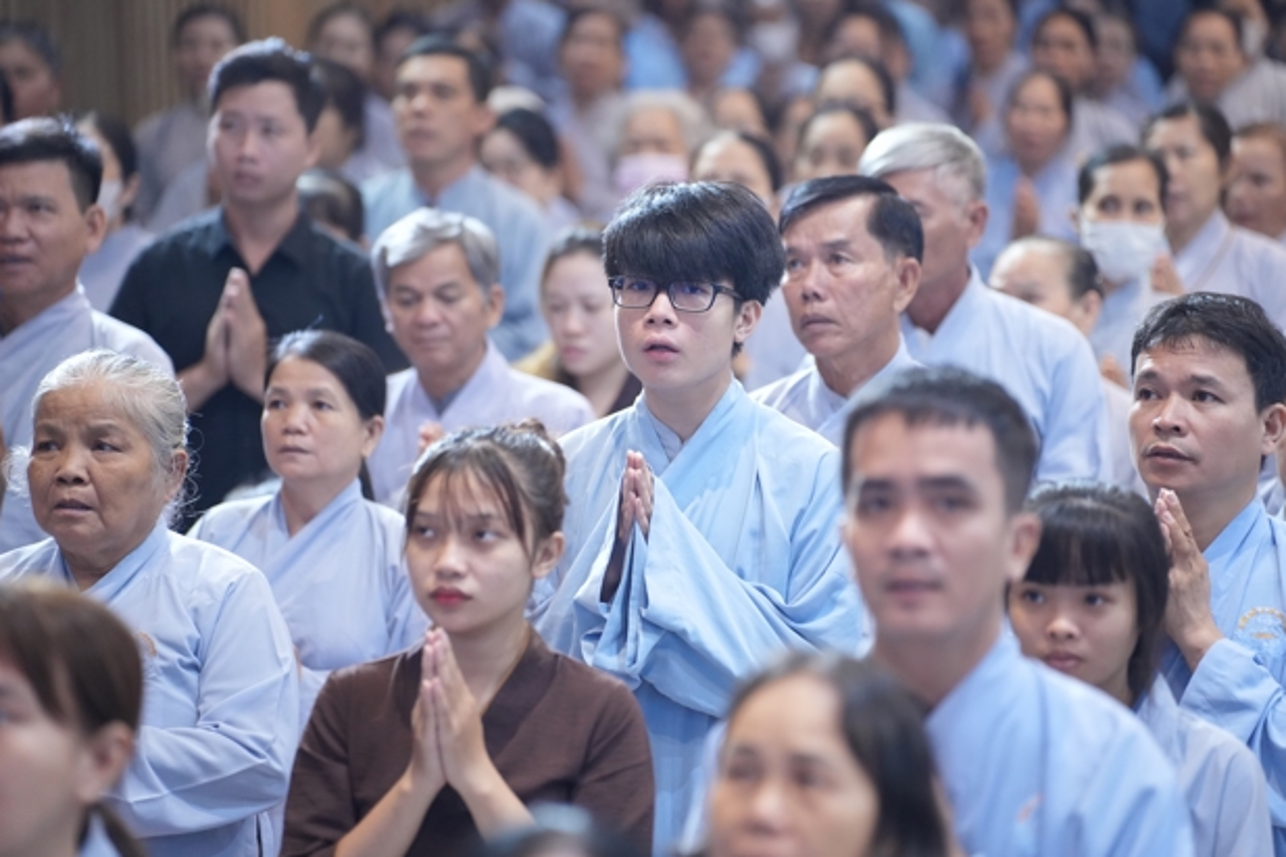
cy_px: 439
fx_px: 5642
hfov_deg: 13.0
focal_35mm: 158
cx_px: 650
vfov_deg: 8.7
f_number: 2.8
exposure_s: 1/160
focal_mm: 150
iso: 3200
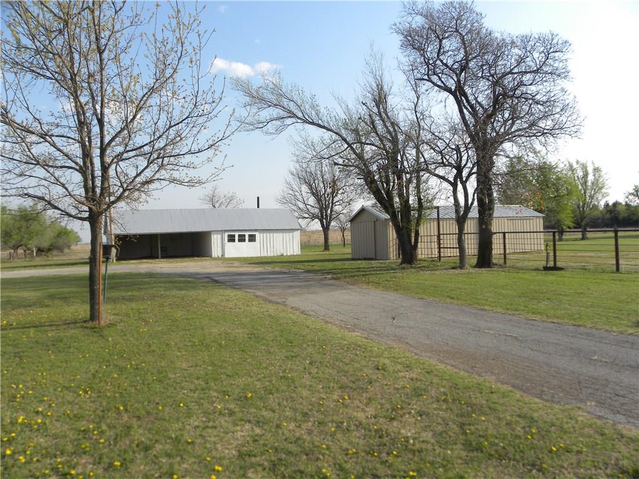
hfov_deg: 67.3
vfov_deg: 53.1
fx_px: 480
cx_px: 320
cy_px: 240
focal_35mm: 26
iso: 64
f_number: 5
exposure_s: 1/258
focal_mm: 4.6
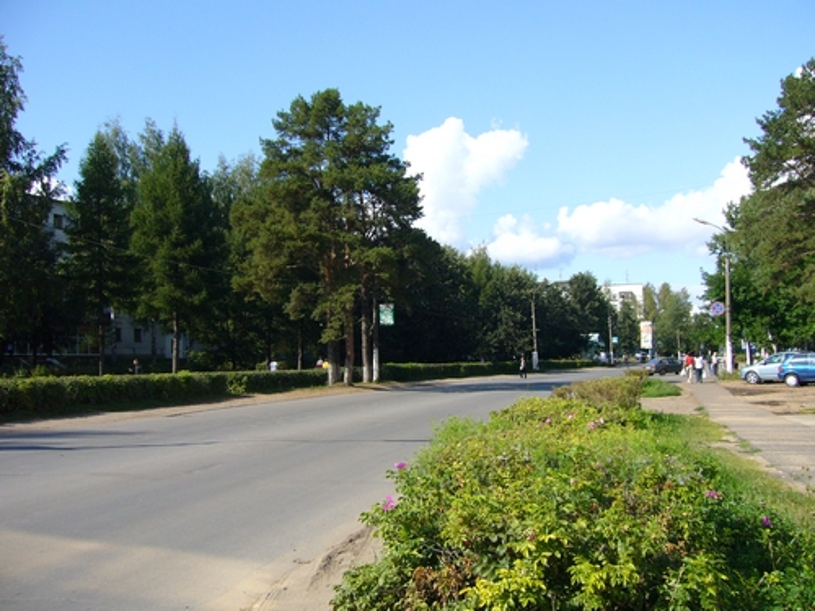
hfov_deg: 52.6
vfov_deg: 40.7
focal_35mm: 35
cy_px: 306
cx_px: 408
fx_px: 824
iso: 100
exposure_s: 1/400
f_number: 5.6
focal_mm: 5.8
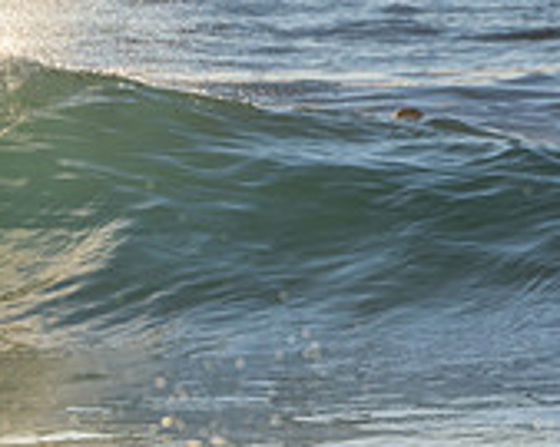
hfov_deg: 1.1
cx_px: -381
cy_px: 144
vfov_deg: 0.8
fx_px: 30495
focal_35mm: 1841
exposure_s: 1/1250
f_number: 5.6
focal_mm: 380
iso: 220
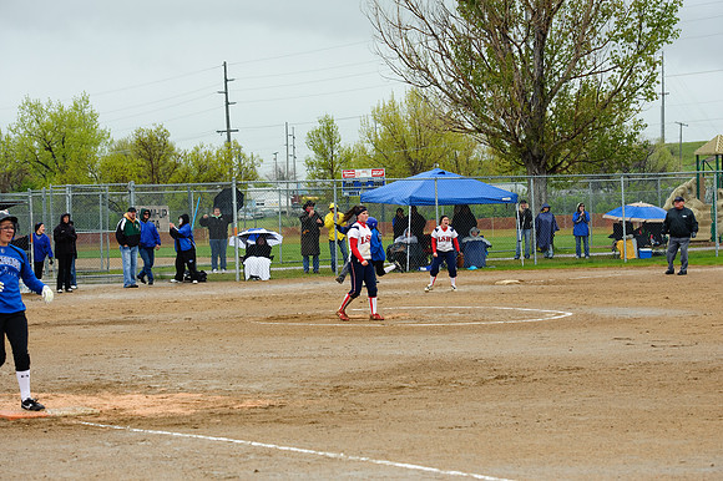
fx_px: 1907
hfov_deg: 21.5
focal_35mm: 95
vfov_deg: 14.4
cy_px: 240
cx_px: 362
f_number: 5.6
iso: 400
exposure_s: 1/1000
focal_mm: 95
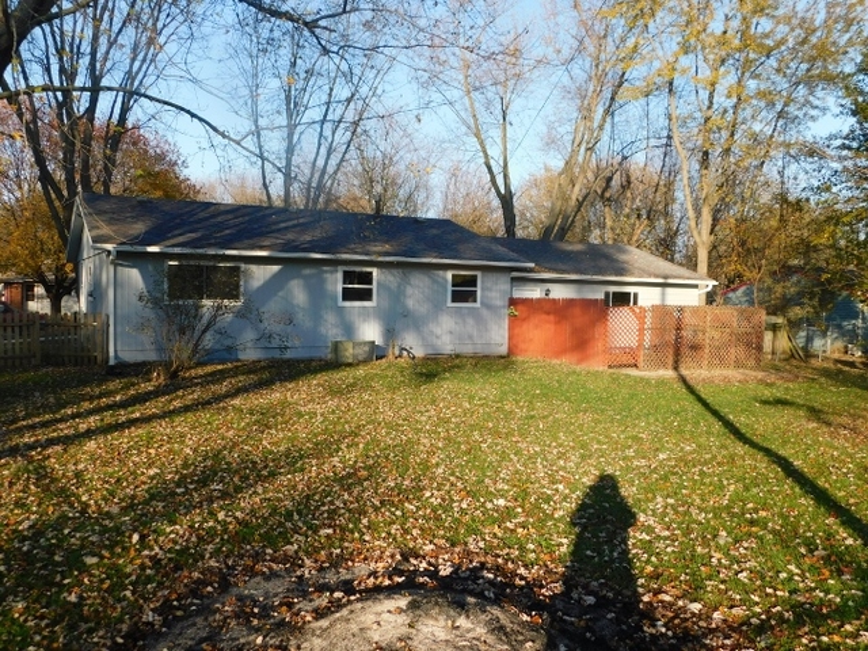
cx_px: 434
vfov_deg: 46.8
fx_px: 752
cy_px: 326
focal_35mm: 30
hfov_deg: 60.0
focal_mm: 5.3
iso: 125
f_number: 3.2
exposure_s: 1/500
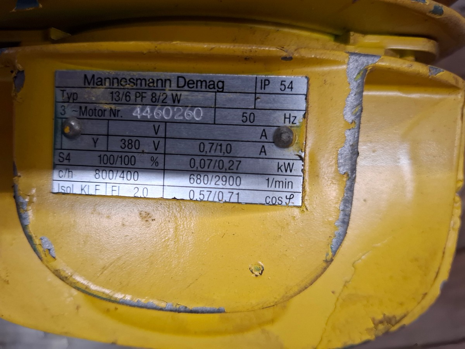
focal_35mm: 23
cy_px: 174
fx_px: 309
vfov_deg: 58.9
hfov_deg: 73.9
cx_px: 232
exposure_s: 1/50
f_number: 1.8
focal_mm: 5.54
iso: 320
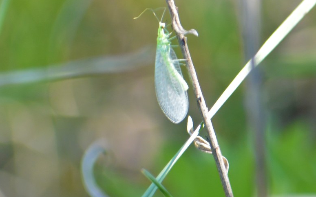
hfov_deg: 3.7
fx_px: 4891
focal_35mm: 568
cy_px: 70
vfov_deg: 2.3
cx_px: 156
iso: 280
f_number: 8
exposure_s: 1/125
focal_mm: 300
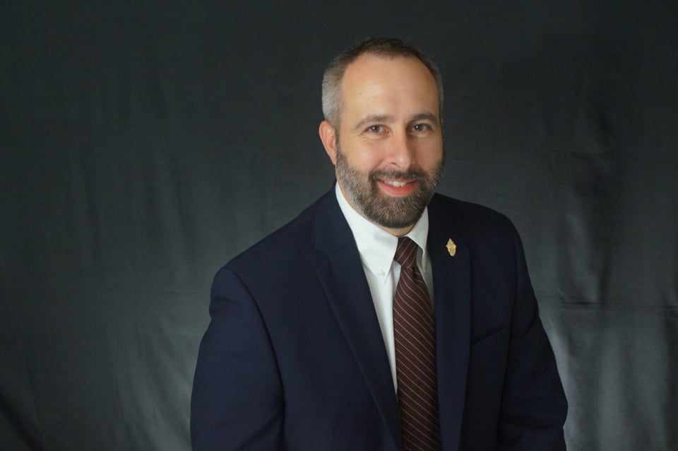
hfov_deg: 37.9
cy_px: 226
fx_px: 988
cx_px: 339
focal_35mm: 52
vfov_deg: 25.7
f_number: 4.5
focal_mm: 35
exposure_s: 1/60
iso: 1600
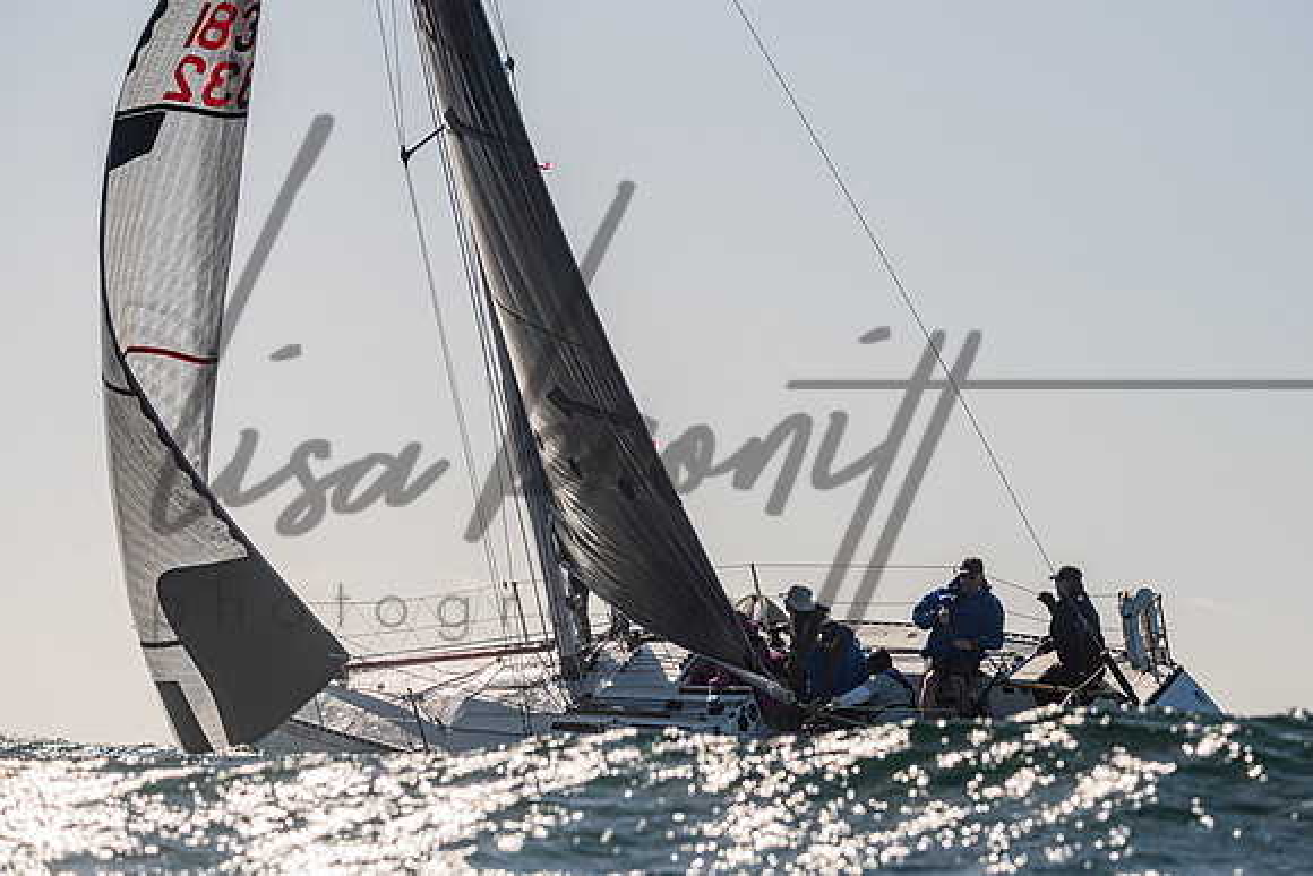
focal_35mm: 196
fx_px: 7133
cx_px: 733
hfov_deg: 10.5
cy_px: 358
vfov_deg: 7.0
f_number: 6.3
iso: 320
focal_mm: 160
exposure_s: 1/5000
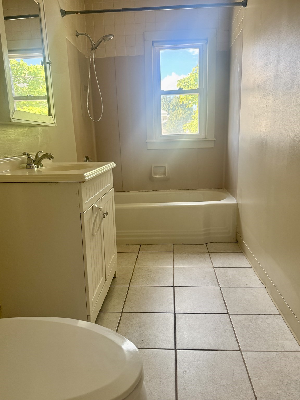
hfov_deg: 56.8
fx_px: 277
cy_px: 200
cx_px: 150
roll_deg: +2.1
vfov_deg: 71.6
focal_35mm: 24
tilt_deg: -12.1
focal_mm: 6.76
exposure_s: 1/121
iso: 125
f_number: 1.78
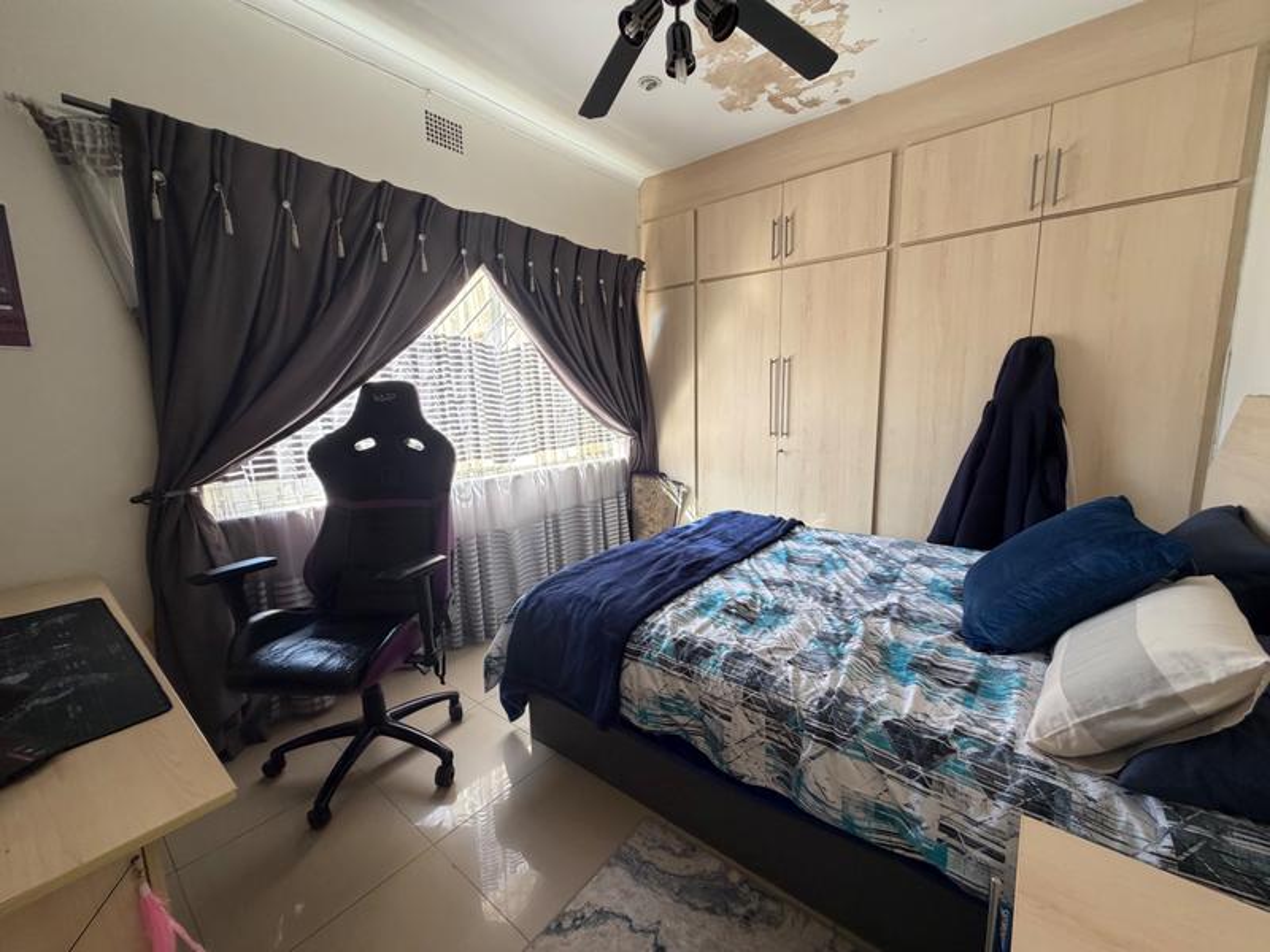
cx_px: 635
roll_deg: +2.2
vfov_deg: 85.7
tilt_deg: -8.0
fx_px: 514
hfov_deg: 102.1
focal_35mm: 14
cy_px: 476
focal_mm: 2.22
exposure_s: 1/121
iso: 250
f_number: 2.2
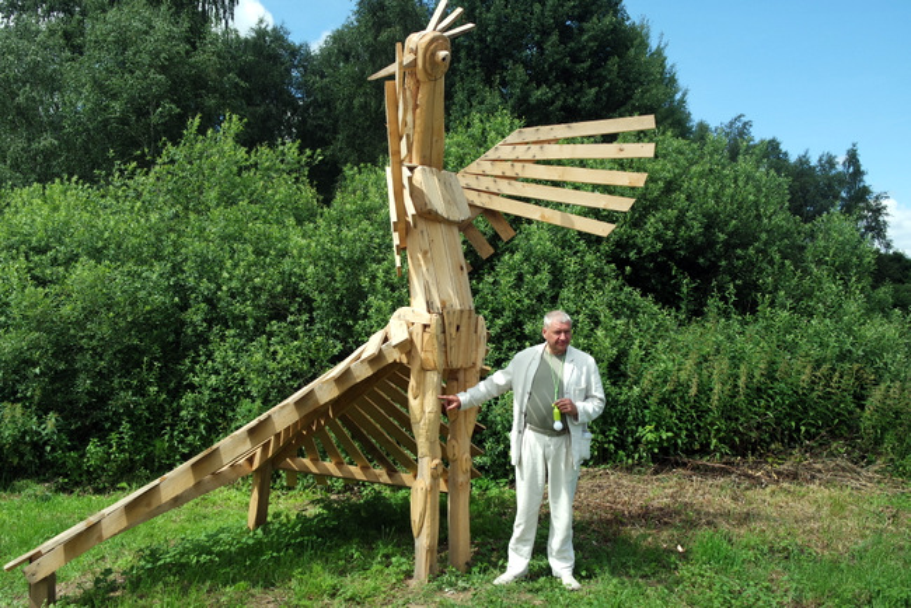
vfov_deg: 43.6
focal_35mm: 30
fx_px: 759
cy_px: 304
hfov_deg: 61.9
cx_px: 456
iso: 100
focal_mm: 20
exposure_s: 1/250
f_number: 5.6
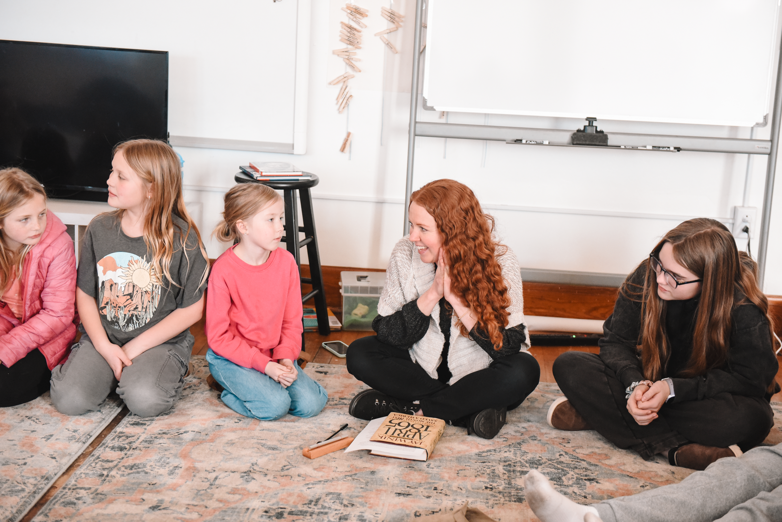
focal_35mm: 56
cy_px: 261
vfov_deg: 24.2
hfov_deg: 35.6
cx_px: 391
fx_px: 1217
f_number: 3.2
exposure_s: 1/320
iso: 5000
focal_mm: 56
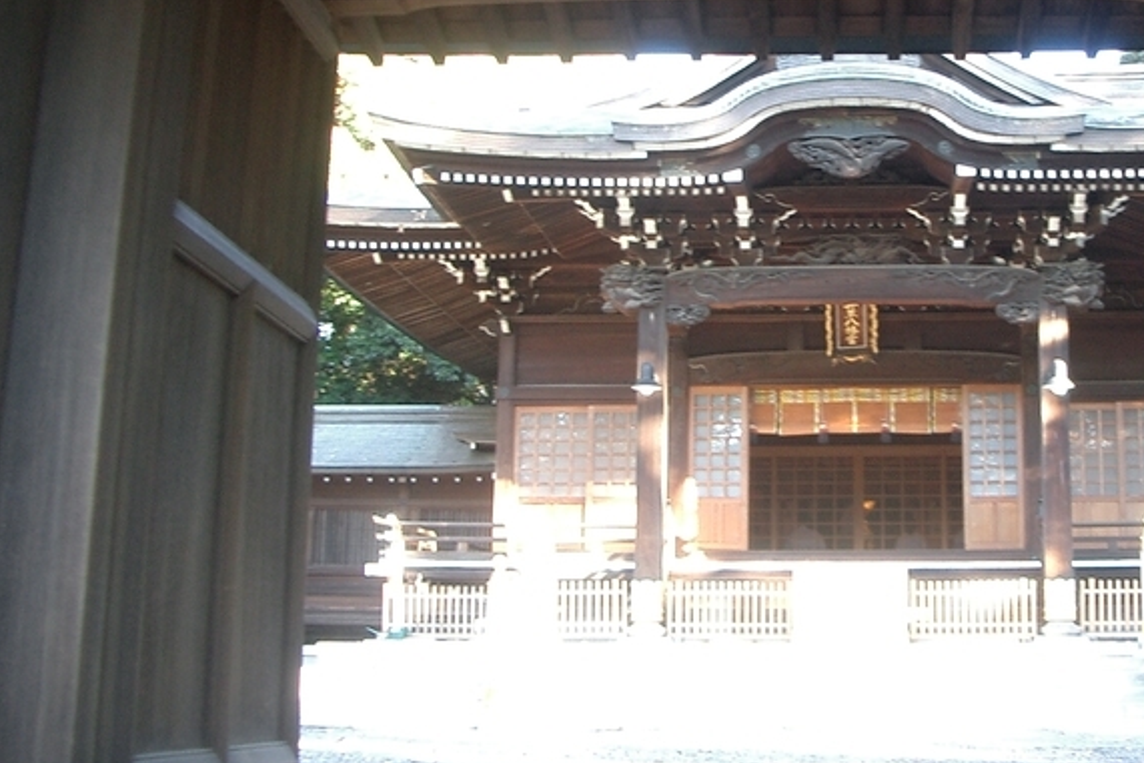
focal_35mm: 51
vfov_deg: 26.4
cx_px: 789
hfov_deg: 38.3
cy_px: 300
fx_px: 1621
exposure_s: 1/25
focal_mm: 5.8
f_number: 2.6
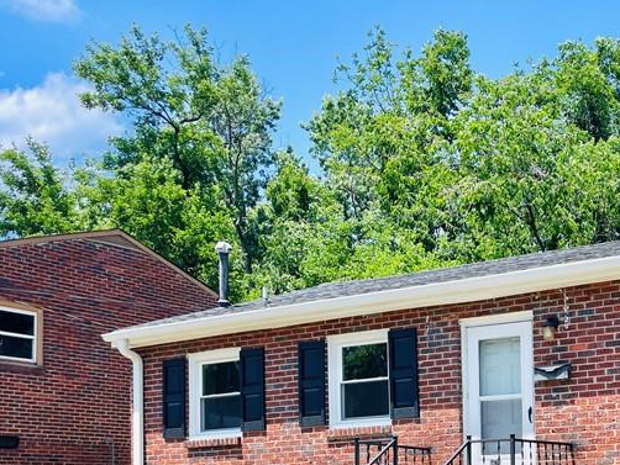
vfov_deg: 26.4
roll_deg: +1.7
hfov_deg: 33.9
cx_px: 578
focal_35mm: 53
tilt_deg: +4.3
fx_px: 950
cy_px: 444
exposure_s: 1/1984
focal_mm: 4.2
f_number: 1.6
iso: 32
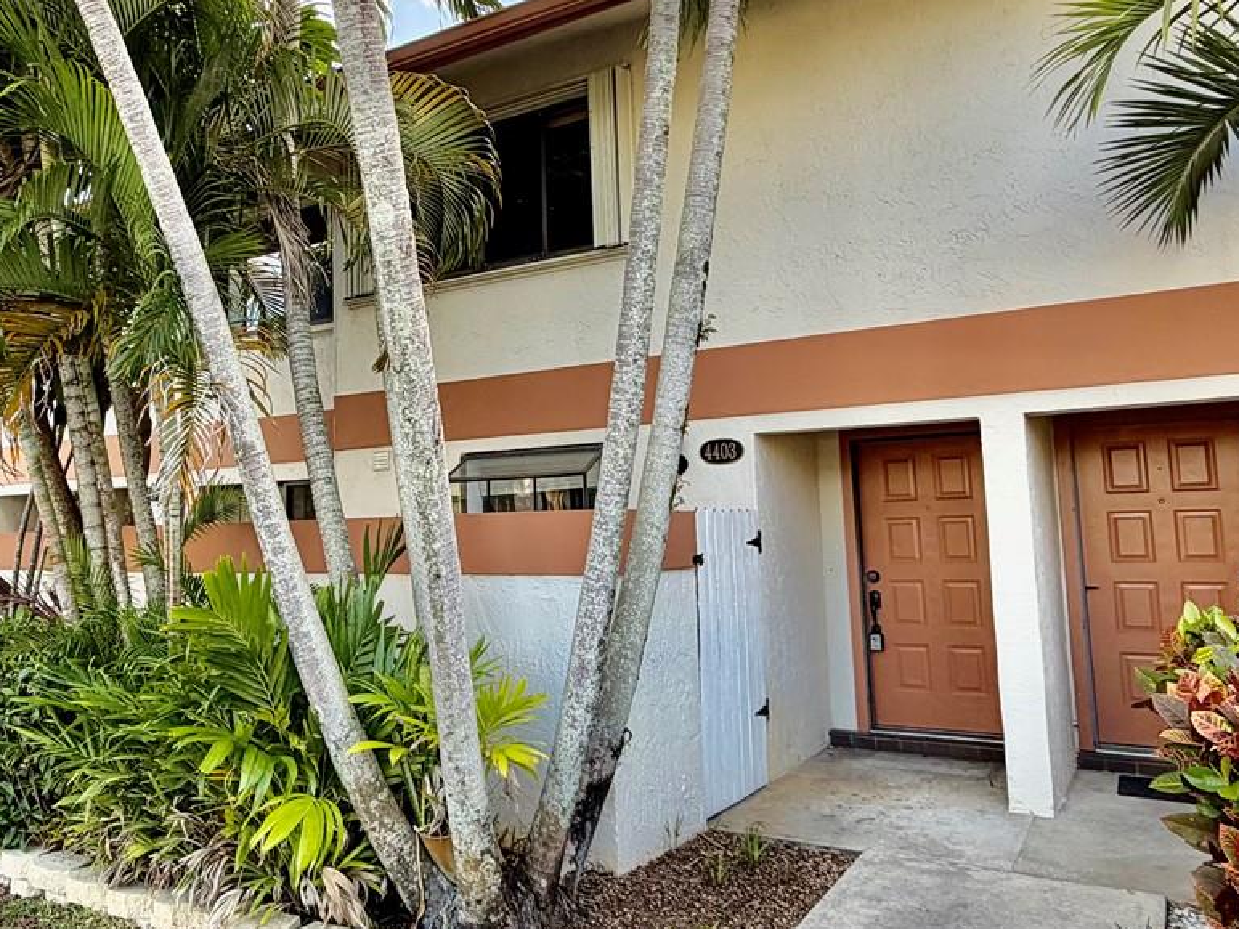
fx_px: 1038
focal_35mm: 29
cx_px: 477
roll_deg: +2.0
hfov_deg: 61.0
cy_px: 424
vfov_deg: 48.2
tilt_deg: +6.6
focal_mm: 2.22
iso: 64
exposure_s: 1/121
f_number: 2.2
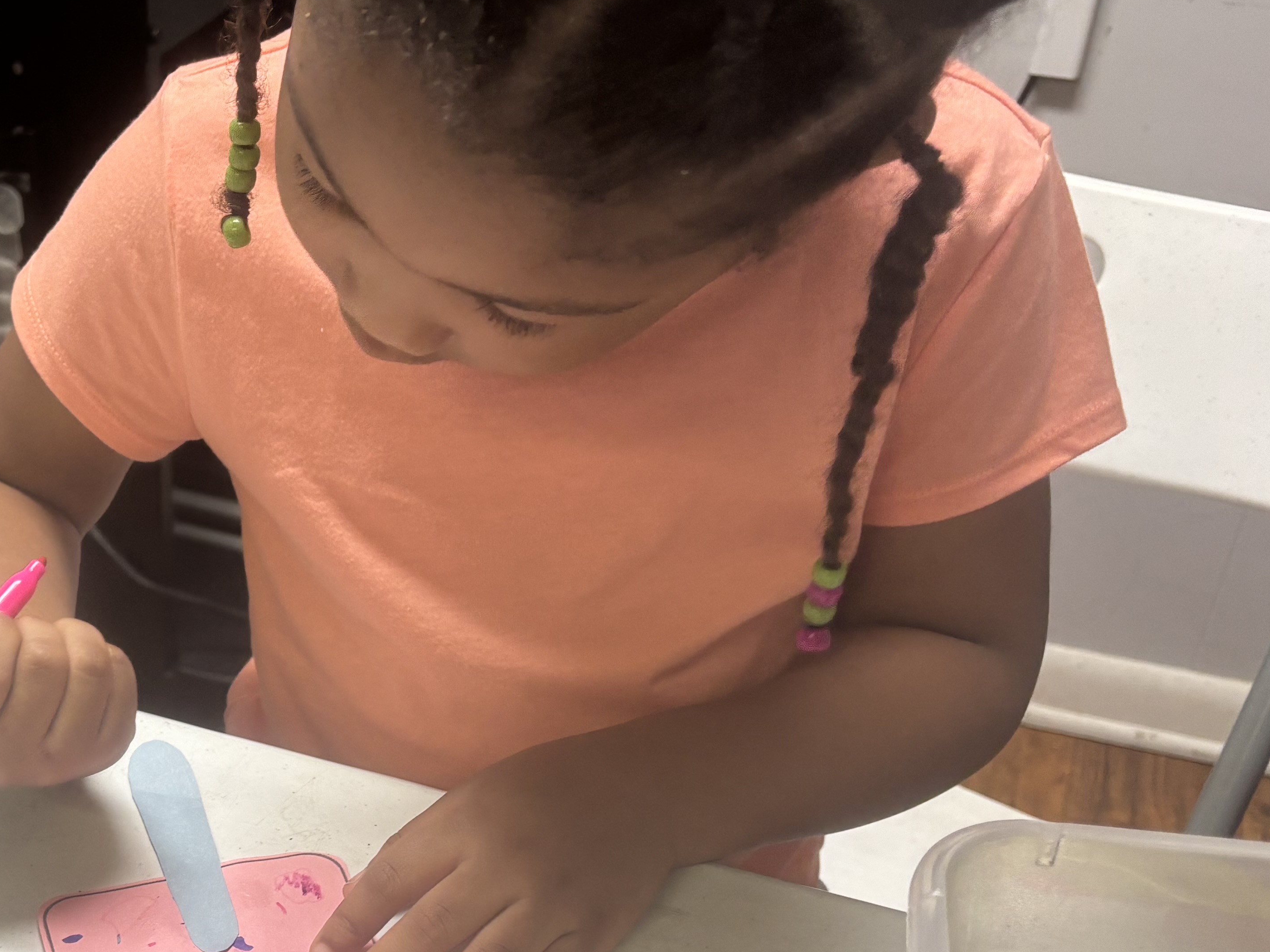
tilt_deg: -36.8
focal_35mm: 52
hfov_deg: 34.8
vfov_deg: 27.5
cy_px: 747
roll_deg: +2.1
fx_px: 1908
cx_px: 141
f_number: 1.6
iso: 100
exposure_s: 1/60
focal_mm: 5.96
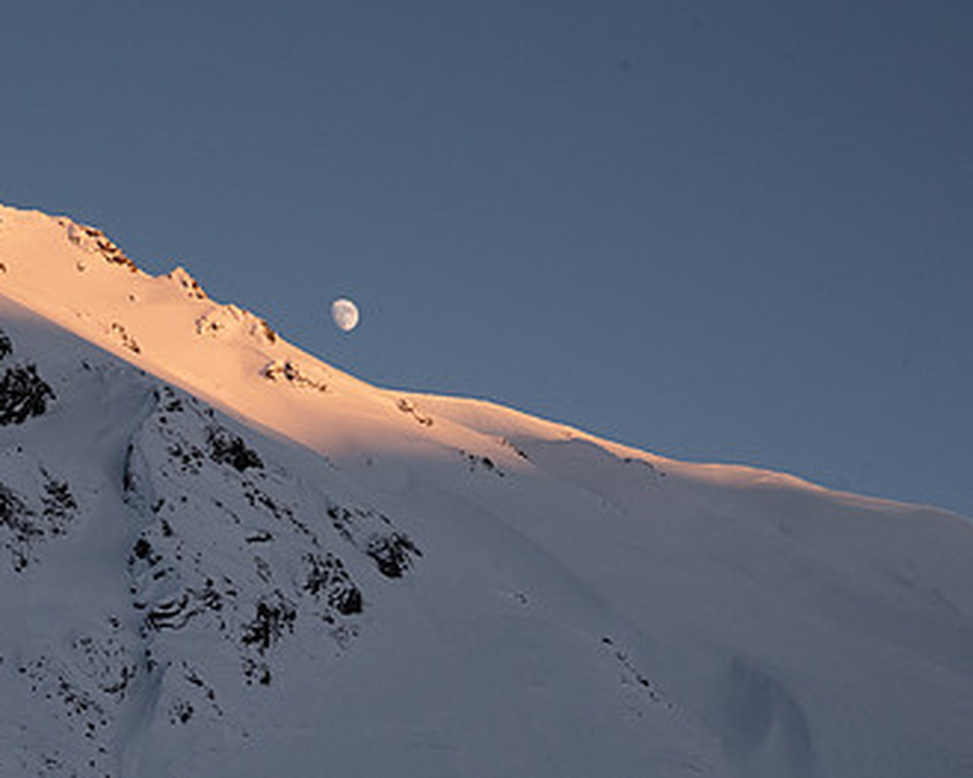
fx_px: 3339
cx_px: 174
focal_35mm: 116
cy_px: 495
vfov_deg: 13.3
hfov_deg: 16.4
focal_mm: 70
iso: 1250
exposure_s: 1/640
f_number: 13
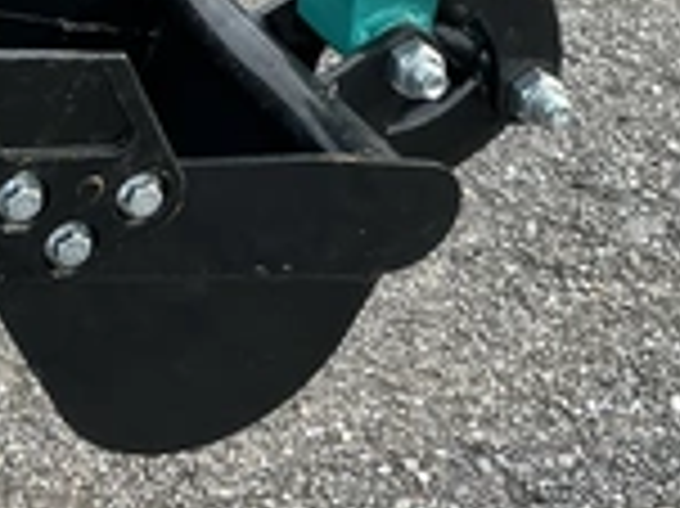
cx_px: 149
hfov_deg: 25.0
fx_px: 1511
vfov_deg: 18.6
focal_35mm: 77
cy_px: 0
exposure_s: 1/240
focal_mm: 3
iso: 20
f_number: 1.8
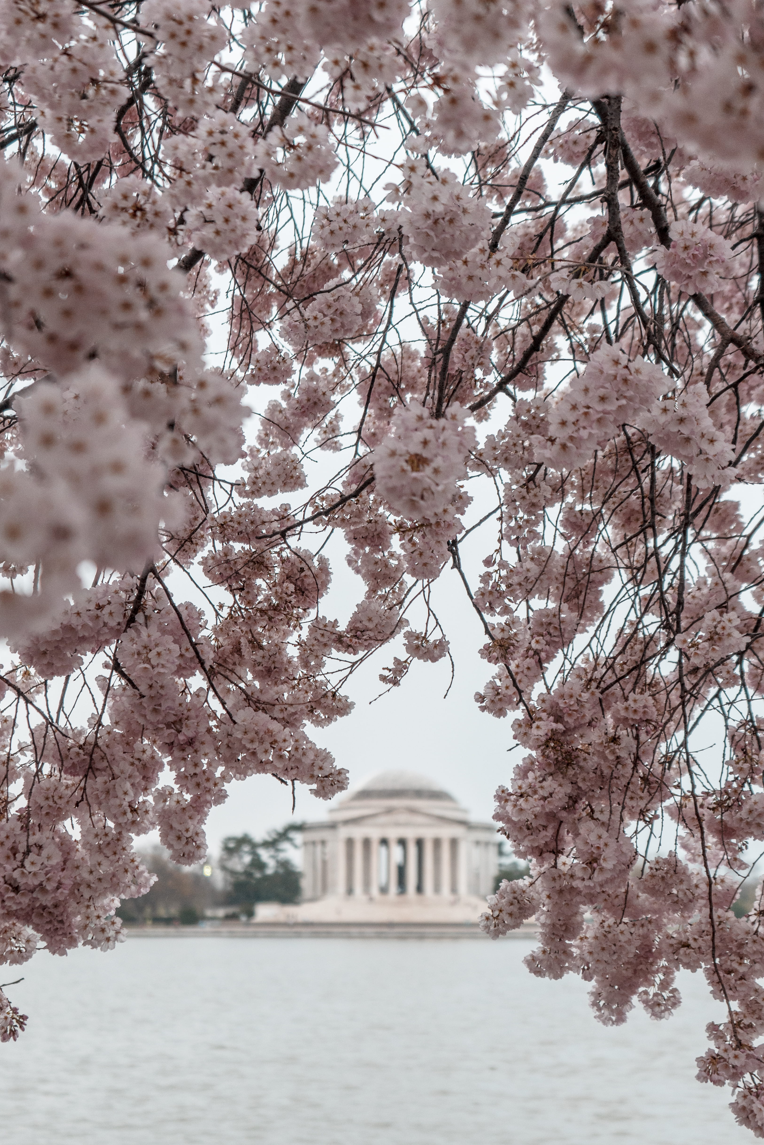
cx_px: 364
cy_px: 572
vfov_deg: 36.9
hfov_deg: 25.1
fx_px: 1719
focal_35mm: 54
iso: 500
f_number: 2.8
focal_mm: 34
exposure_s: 1/320
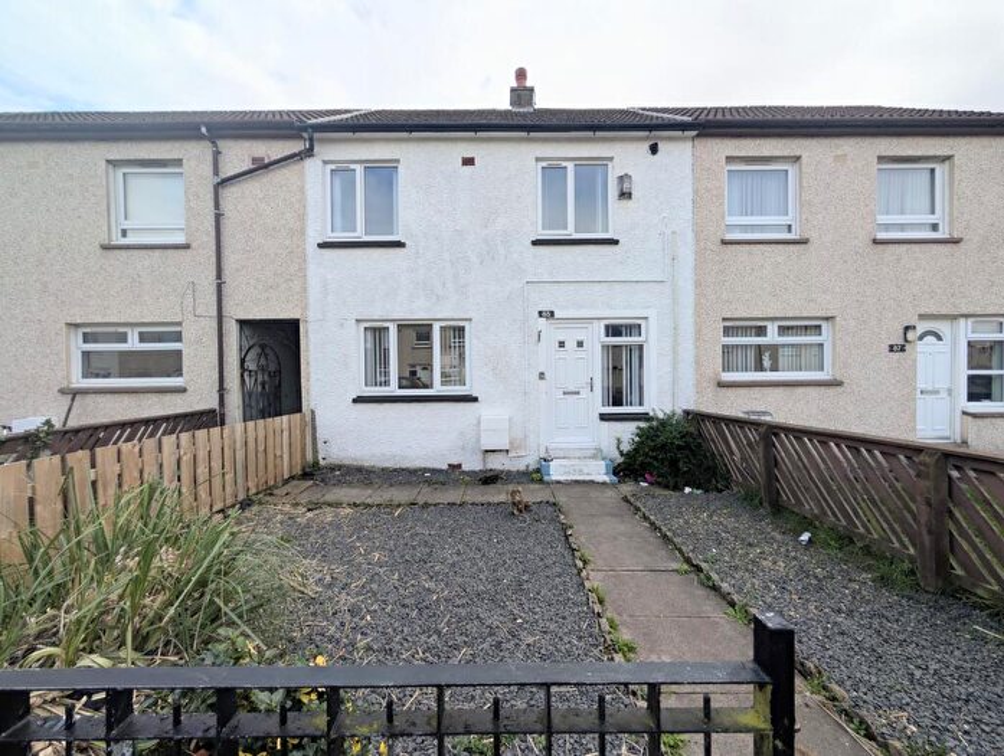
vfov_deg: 94.7
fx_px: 349
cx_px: 502
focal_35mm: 12
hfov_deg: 110.4
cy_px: 378
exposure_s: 1/1748
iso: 53
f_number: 1.7
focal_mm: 2.02
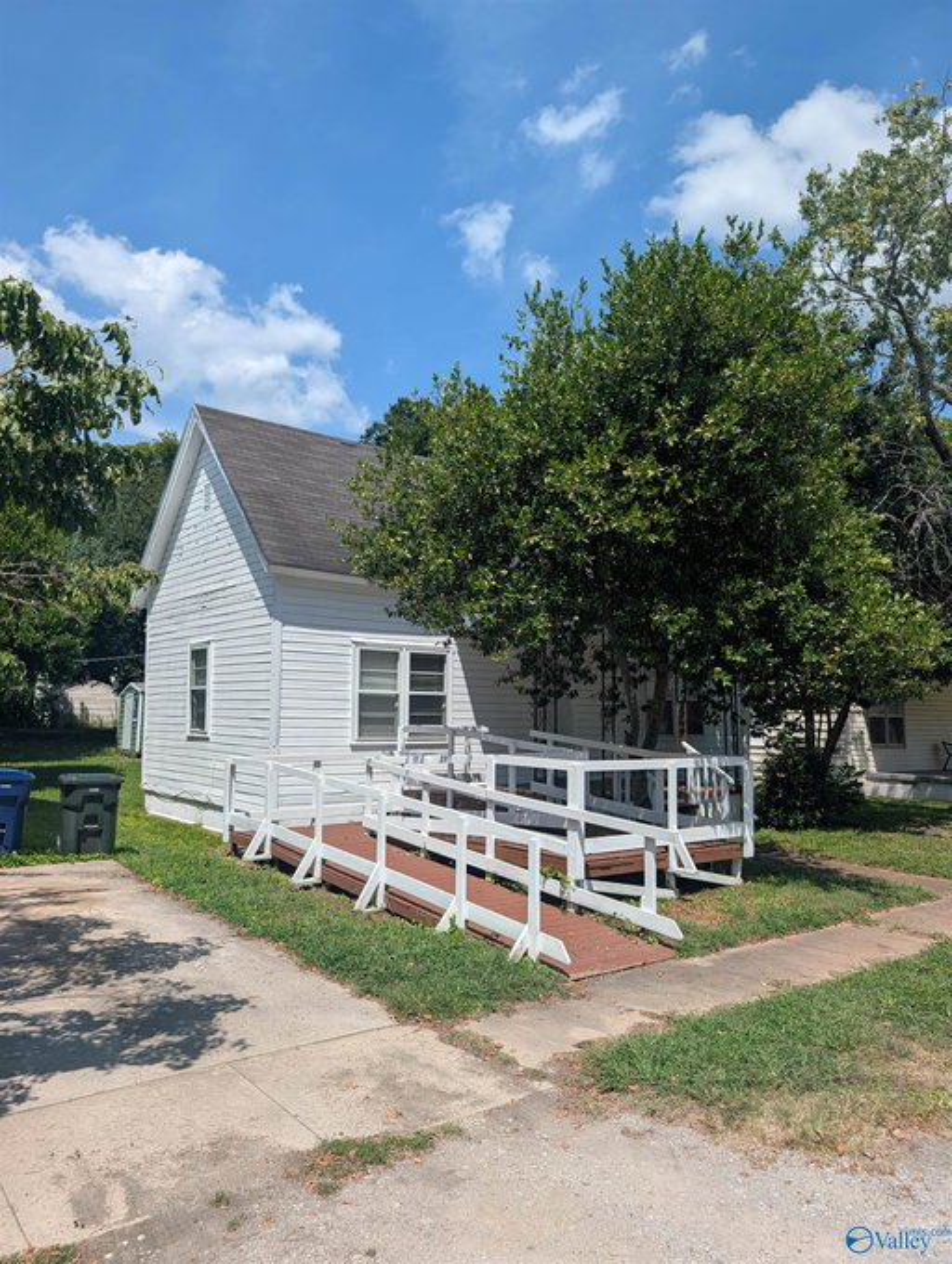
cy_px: 632
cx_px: 476
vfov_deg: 71.5
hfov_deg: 56.9
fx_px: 878
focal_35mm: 24
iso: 20
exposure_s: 1/1577
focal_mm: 6.9
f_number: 1.68
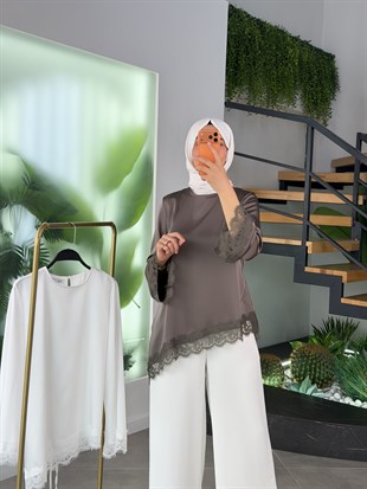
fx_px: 678
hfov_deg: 30.3
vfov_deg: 39.6
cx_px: 184
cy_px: 244
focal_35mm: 48
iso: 50
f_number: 1.78
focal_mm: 6.76
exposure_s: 1/203
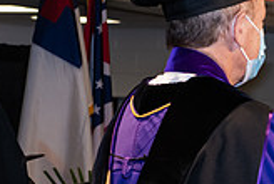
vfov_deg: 6.3
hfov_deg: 9.2
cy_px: 84
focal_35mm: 219
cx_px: 366
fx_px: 1670
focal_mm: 62
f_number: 6.3
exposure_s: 1/200
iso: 1600
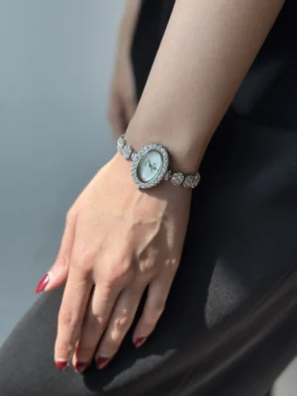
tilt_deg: -17.0
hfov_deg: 30.3
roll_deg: -0.9
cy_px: 198
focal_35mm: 48
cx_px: 148
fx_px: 549
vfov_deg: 39.7
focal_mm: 6.76
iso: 100
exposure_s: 1/422
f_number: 1.78
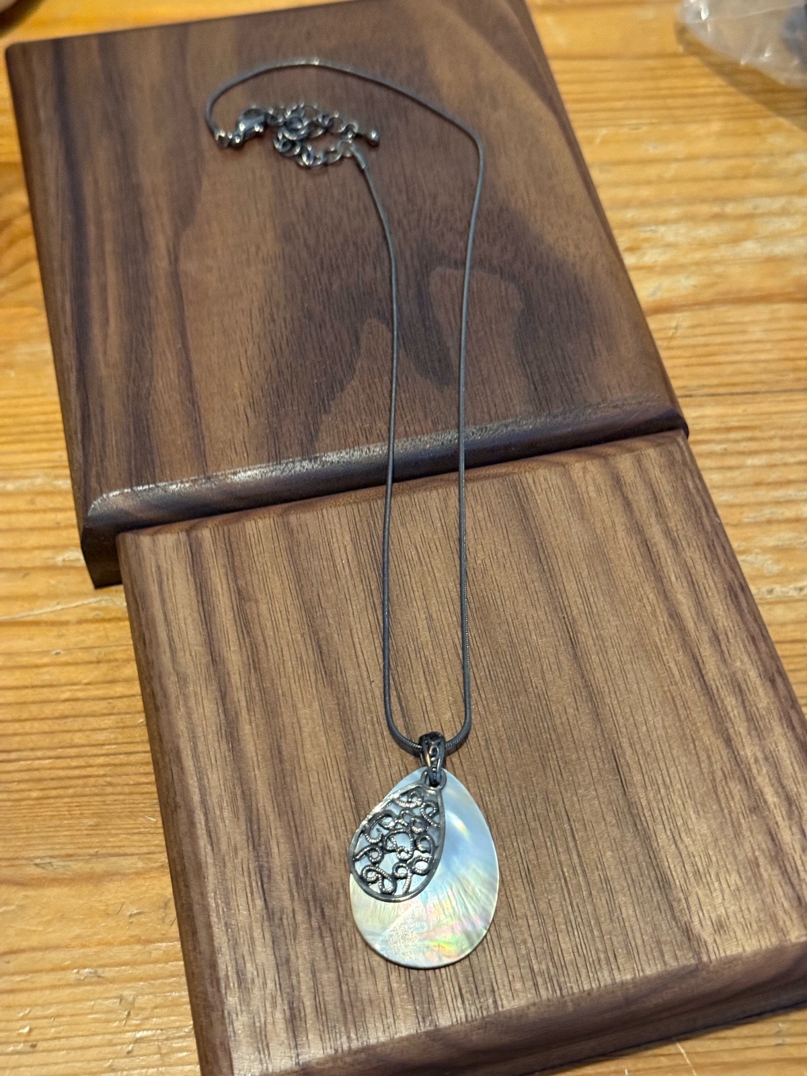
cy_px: 538
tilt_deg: -60.2
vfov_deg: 39.7
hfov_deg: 30.3
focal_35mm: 48
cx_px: 404
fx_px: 1492
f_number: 1.78
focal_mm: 6.76
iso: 500
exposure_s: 1/35
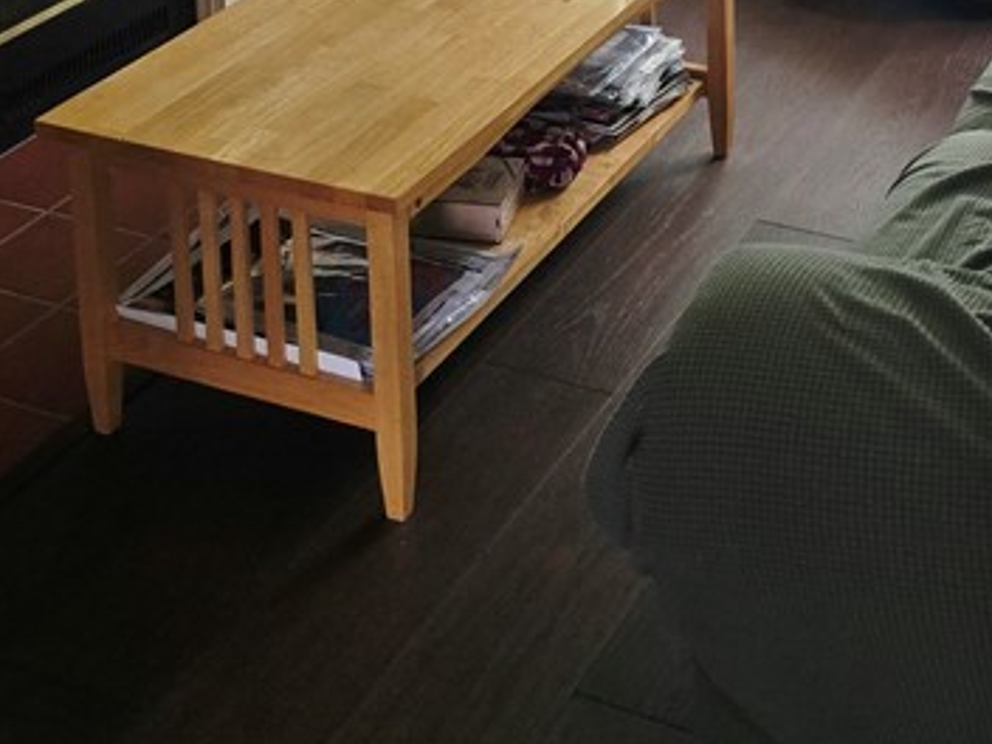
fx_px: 1920
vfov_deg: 19.5
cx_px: 671
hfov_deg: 28.8
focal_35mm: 67
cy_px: -333
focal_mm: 6.3
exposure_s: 1/120
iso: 500
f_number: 1.7
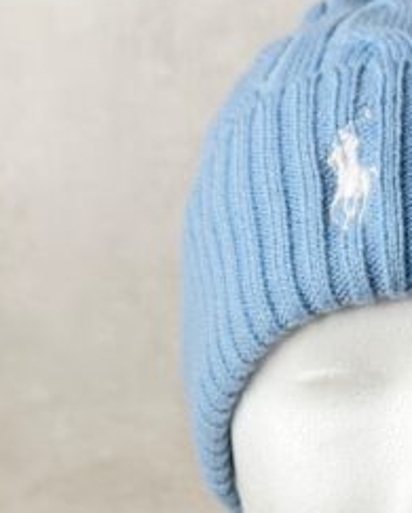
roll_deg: +0.5
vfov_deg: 23.9
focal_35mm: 77
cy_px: 479
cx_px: 446
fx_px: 1171
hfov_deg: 19.2
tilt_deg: -20.1
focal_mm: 6.76
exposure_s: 1/100
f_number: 1.78
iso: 80
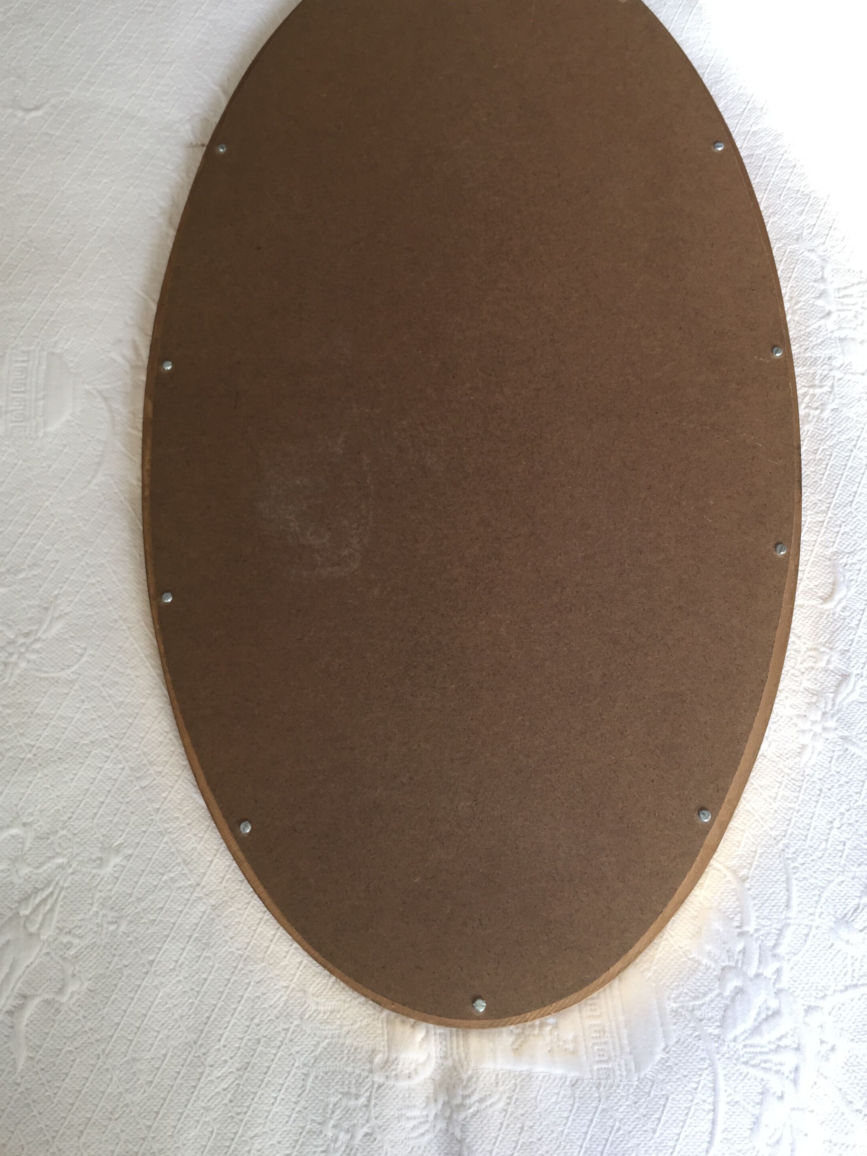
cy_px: 505
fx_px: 1102
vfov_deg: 55.2
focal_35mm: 33
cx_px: 414
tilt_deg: -66.8
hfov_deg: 42.9
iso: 32
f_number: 2.2
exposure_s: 1/50
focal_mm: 4.15
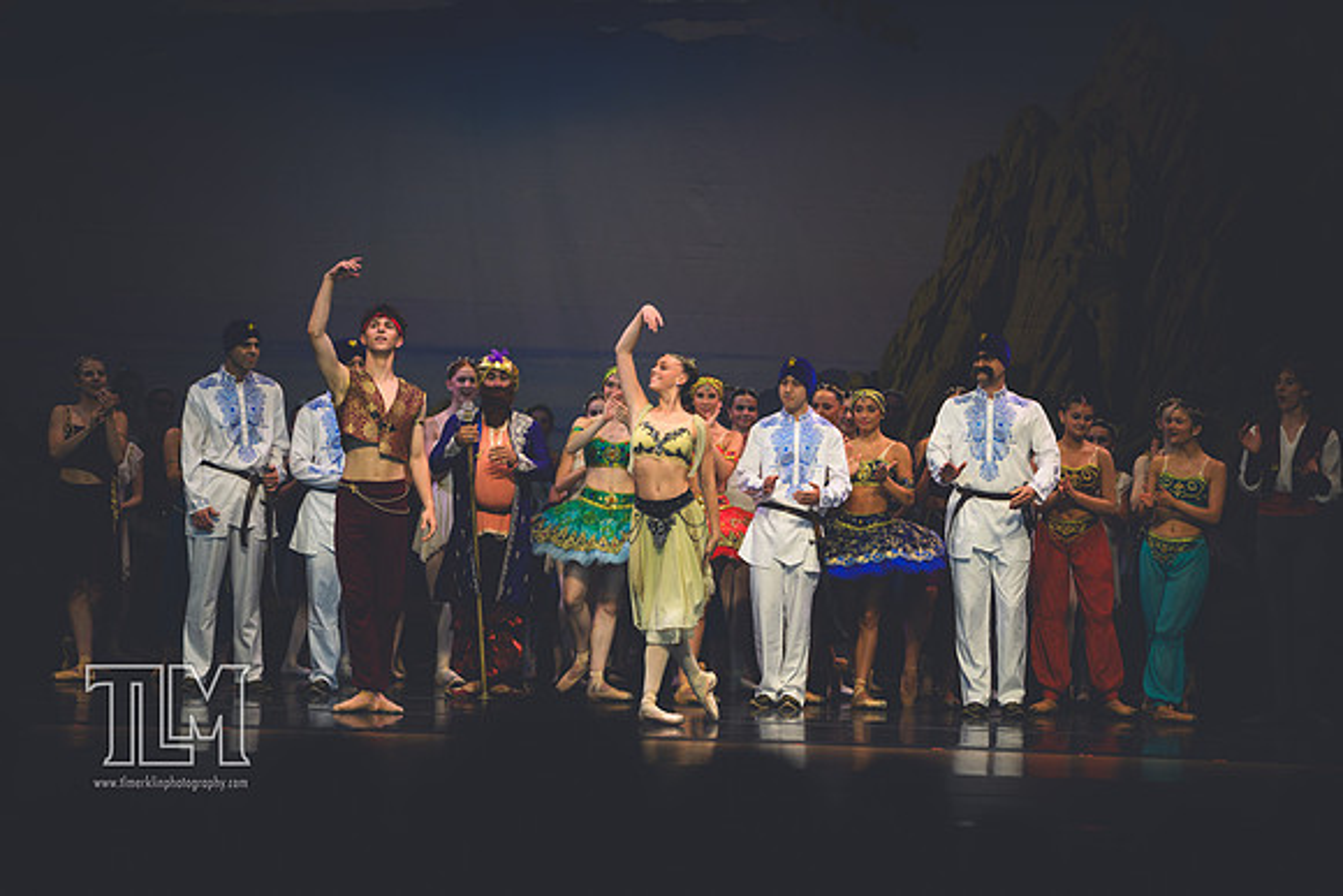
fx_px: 5970
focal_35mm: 160
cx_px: 672
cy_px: 448
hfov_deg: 12.8
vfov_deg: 8.6
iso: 280
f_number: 2.8
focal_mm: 160
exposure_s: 1/500
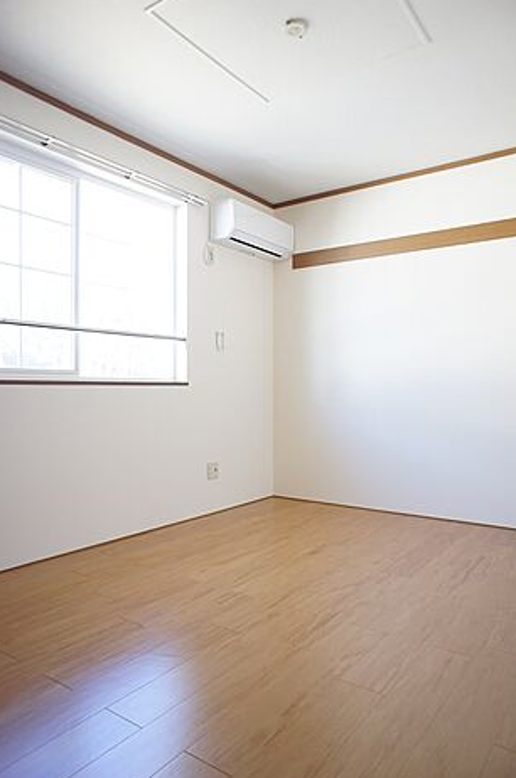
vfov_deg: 71.6
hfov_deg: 51.2
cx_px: 261
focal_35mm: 25
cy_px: 395
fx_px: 539
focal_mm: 16
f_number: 3.2
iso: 200
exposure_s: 1/40
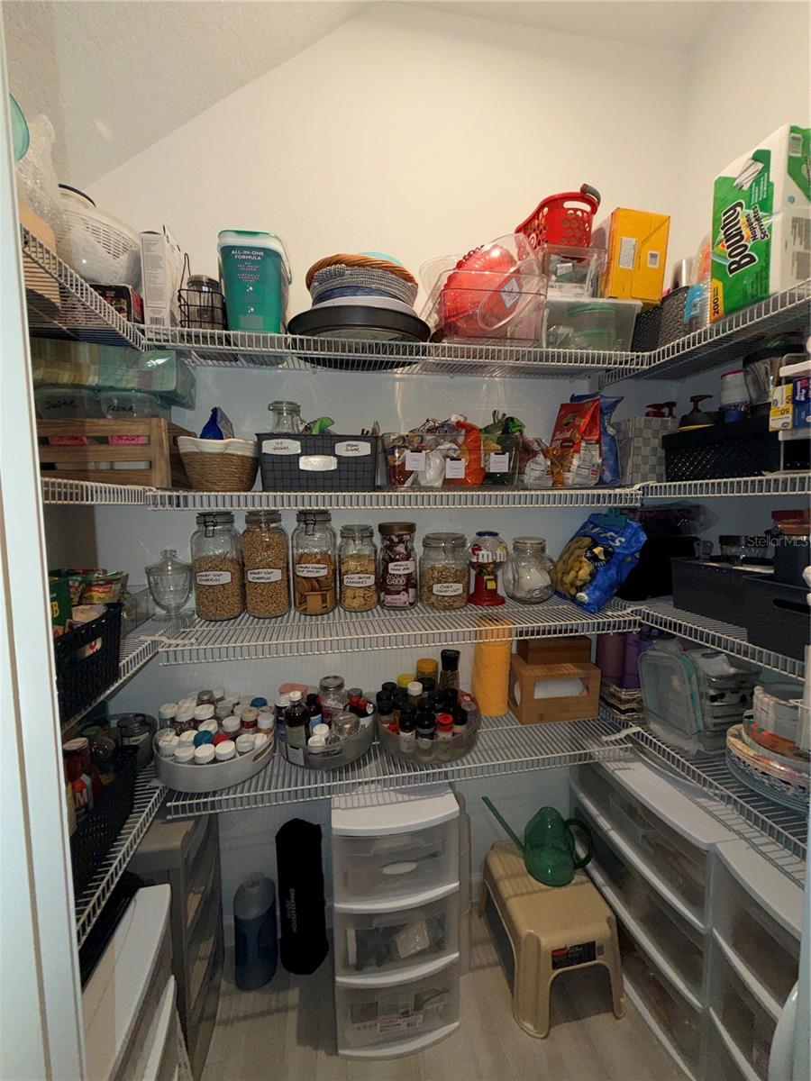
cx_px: 406
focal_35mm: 14
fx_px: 437
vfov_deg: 102.1
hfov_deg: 85.7
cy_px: 540
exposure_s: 1/60
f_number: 2.2
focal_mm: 2.22
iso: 25
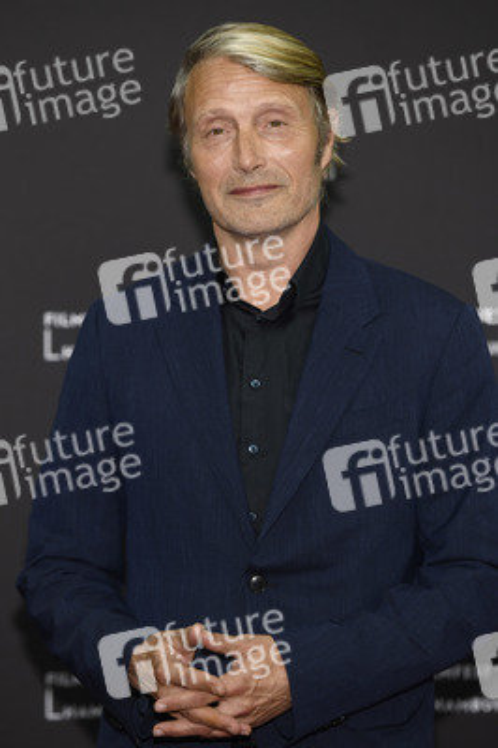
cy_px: 374
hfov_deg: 9.4
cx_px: 249
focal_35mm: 145
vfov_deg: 14.2
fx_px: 3014
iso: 640
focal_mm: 145
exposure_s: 1/400
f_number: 4
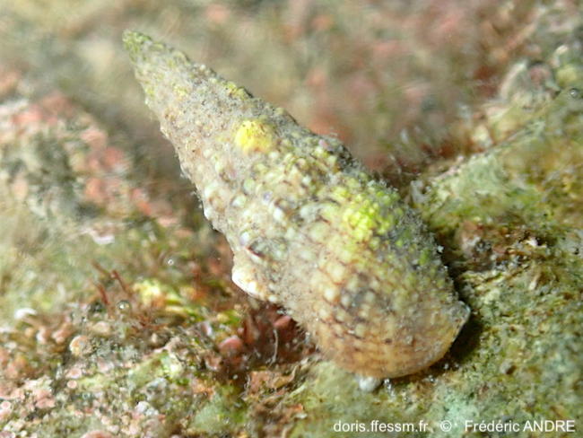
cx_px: 292
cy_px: 219
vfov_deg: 15.7
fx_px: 1584
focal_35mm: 94
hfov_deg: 20.9
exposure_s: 1/100
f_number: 14
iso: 800
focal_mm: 16.79
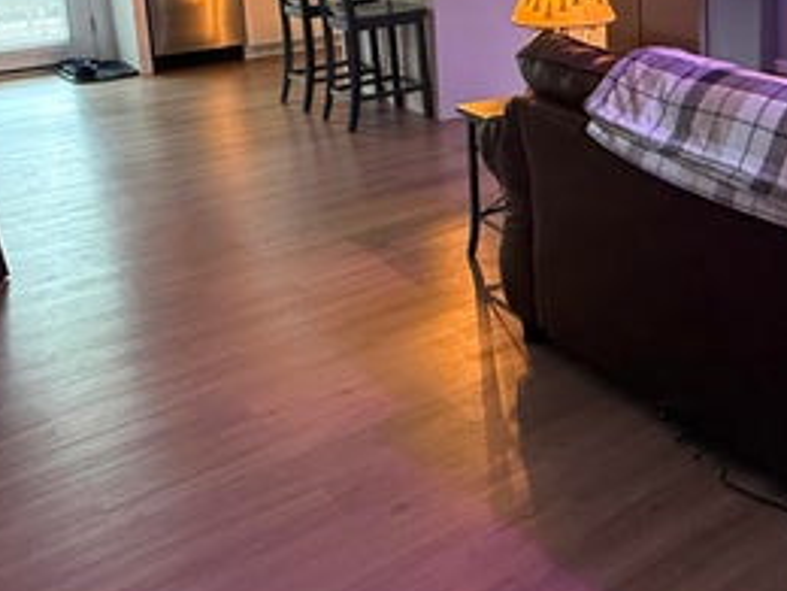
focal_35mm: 46
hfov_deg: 38.3
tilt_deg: -11.5
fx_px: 1046
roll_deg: +0.3
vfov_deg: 30.1
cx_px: 713
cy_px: 55
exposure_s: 1/60
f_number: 2.2
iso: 640
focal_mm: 2.22
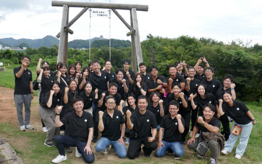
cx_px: 131
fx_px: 236
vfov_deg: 38.3
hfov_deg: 58.1
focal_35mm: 33
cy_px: 86
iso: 125
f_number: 3.2
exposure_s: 1/80
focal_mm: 11.5
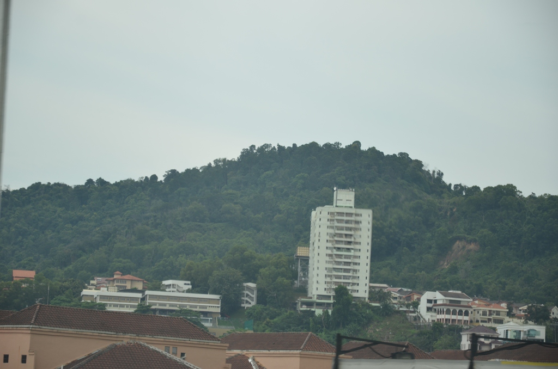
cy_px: 184
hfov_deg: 14.9
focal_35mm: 138
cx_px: 279
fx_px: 2134
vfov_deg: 9.9
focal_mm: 92
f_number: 5.6
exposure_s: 1/250
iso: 160
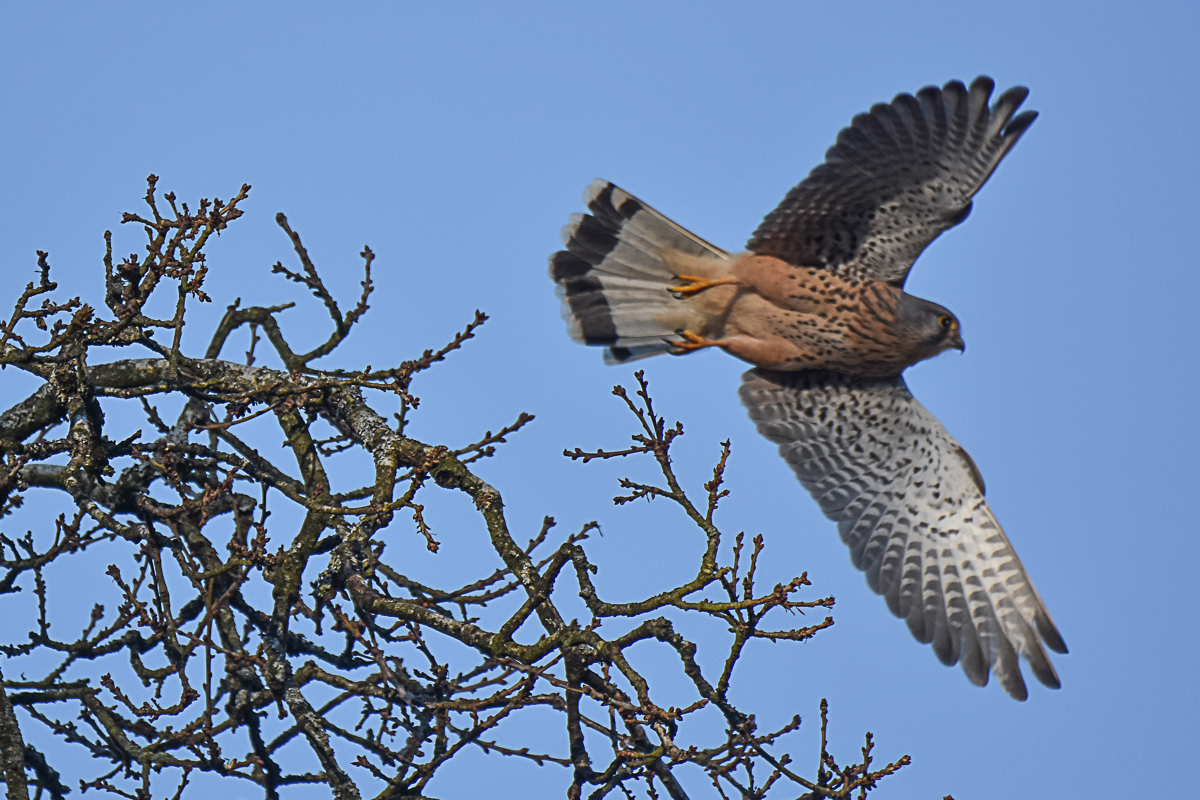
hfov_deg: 3.4
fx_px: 19998
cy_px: 400
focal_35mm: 600
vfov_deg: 2.3
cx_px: 600
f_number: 6.3
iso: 400
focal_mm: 400
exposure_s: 1/1600
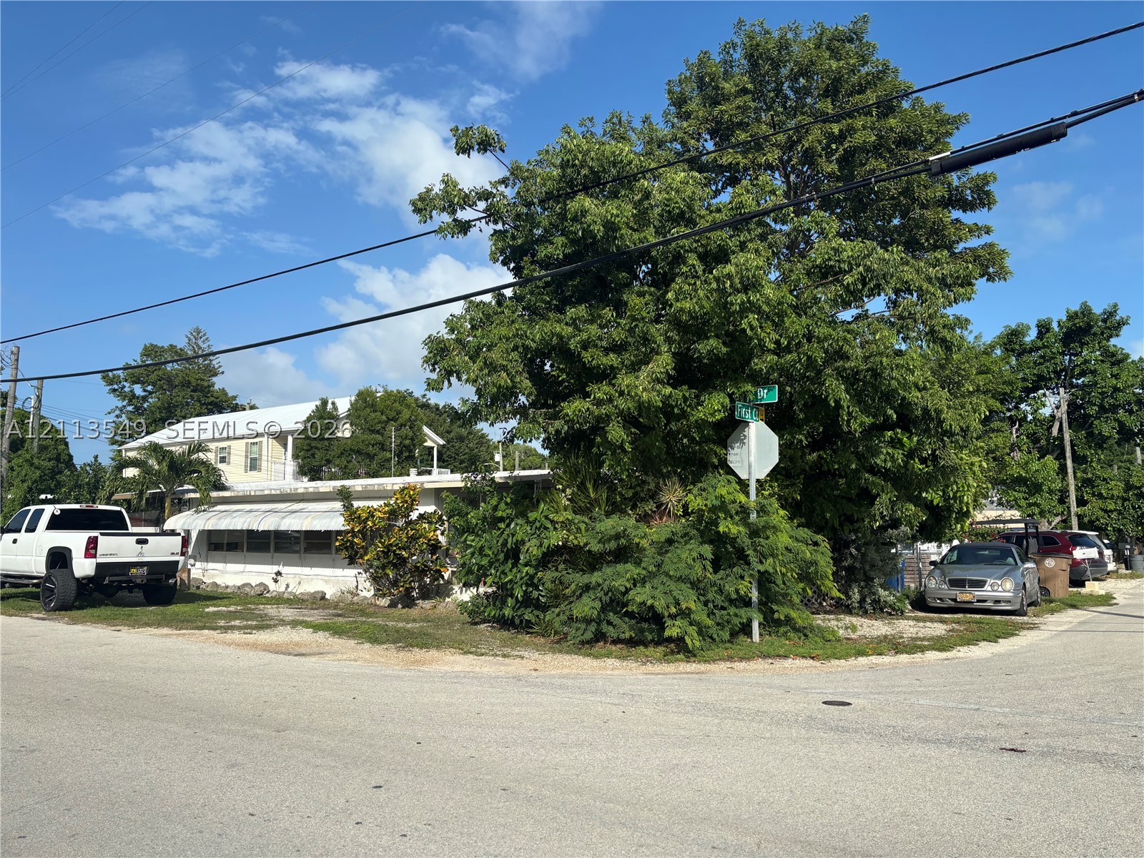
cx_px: 572
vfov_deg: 53.1
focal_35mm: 26
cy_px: 429
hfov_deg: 67.3
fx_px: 859
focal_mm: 5.96
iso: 50
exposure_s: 1/4255
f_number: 1.6
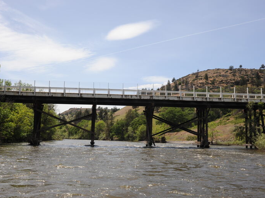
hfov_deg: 47.9
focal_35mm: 39
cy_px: 97
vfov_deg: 36.8
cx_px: 125
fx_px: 298
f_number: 11
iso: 250
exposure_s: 1/320
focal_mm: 35
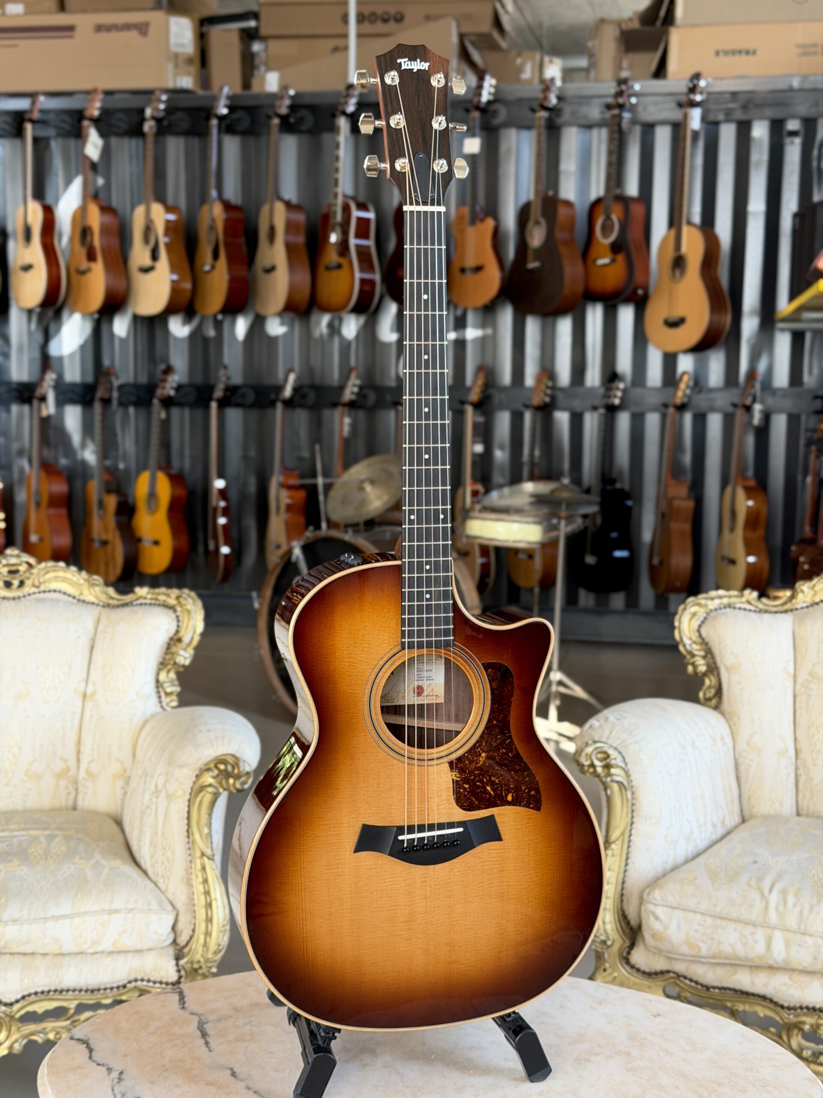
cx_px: 412
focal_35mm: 48
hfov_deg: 30.3
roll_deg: -1.2
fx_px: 1522
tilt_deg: -6.8
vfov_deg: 39.7
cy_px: 549
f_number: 1.78
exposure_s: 1/121
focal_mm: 6.76
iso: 100
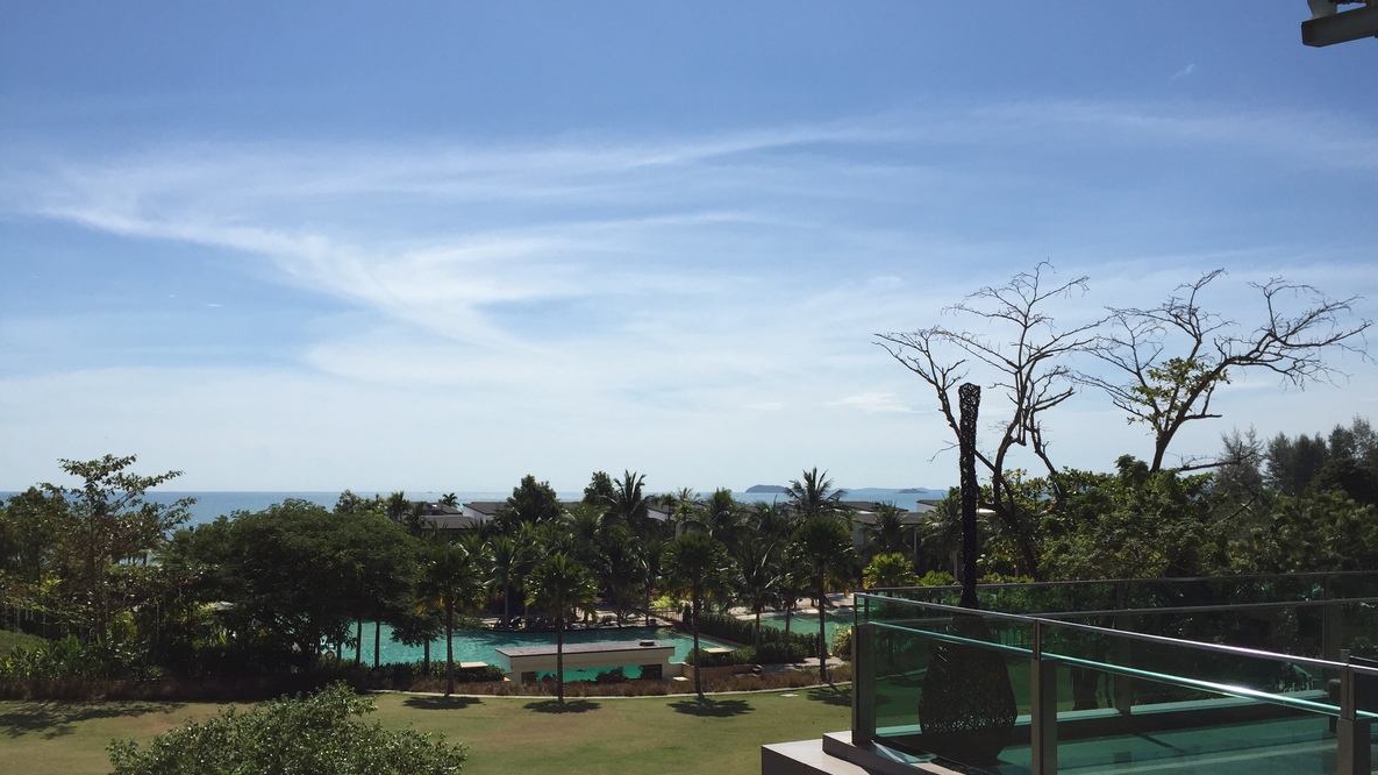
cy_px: 506
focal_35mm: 32
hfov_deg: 61.0
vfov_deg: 36.3
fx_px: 1169
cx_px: 691
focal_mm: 4.15
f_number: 2.2
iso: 32
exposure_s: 1/4950
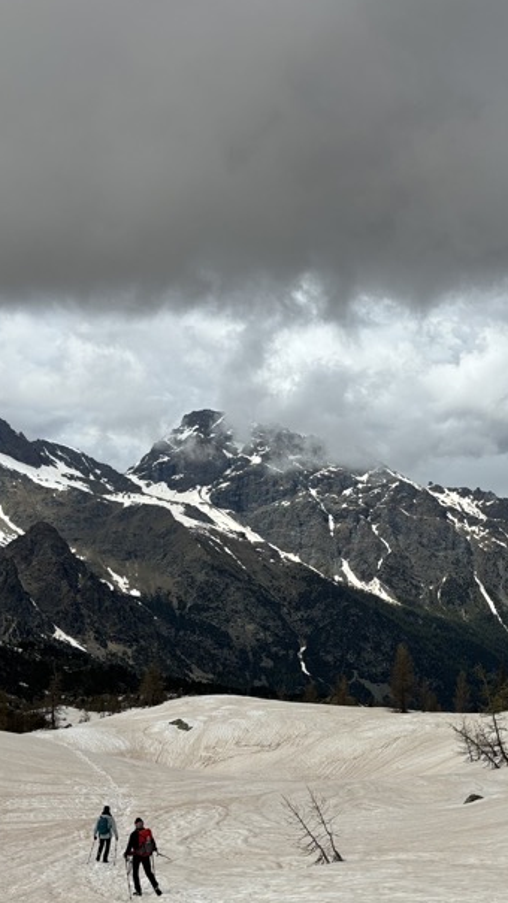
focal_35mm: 48
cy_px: 505
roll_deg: -0.2
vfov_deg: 42.8
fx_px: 1149
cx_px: 390
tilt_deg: +0.2
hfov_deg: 24.6
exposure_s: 1/5952
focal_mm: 5.96
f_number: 1.6
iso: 50
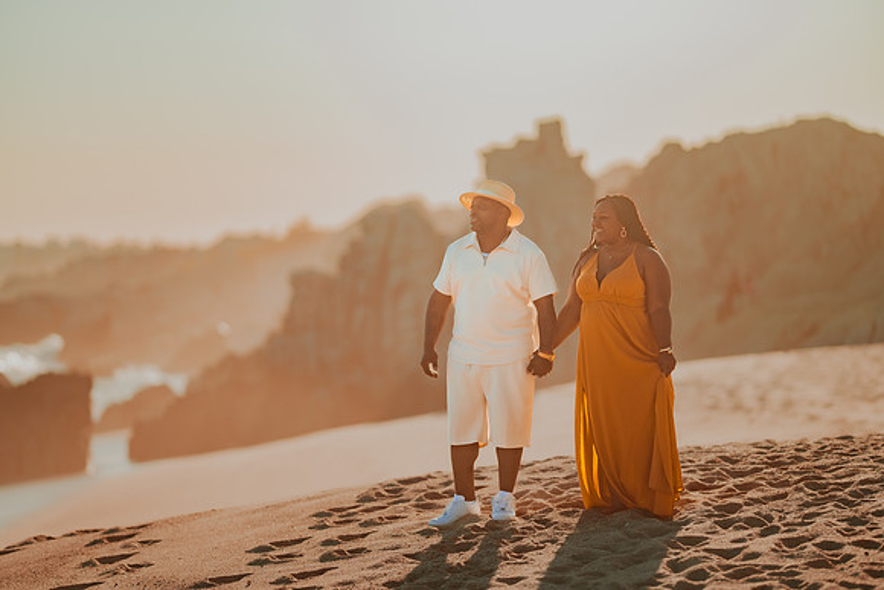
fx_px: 3316
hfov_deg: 15.2
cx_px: 442
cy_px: 295
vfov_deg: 10.2
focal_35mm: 135
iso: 100
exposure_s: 1/6400
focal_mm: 135
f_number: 1.8
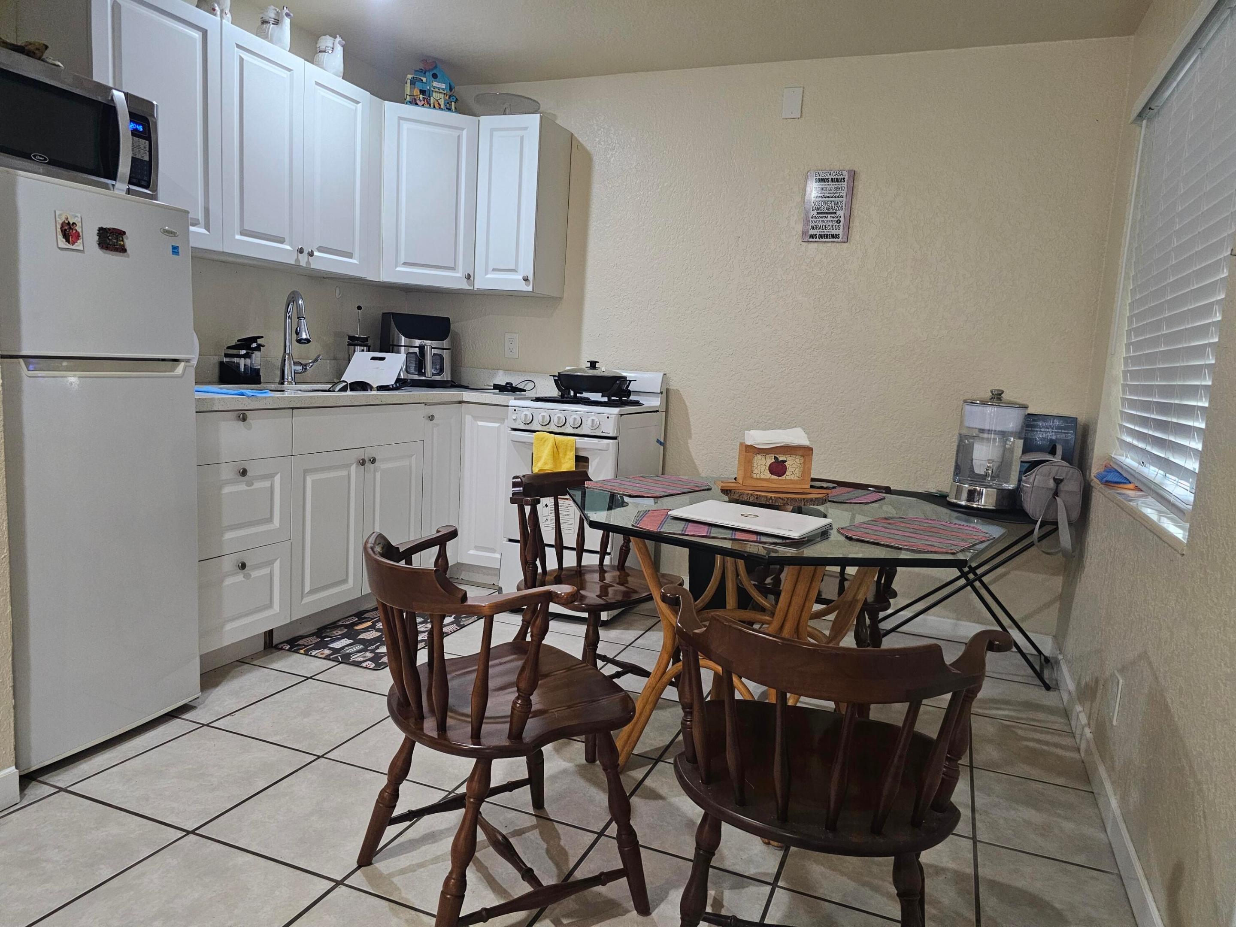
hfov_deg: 73.9
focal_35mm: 23
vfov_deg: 58.9
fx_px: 821
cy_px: 464
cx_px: 618
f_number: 1.7
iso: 800
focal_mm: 6.3
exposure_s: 1/120
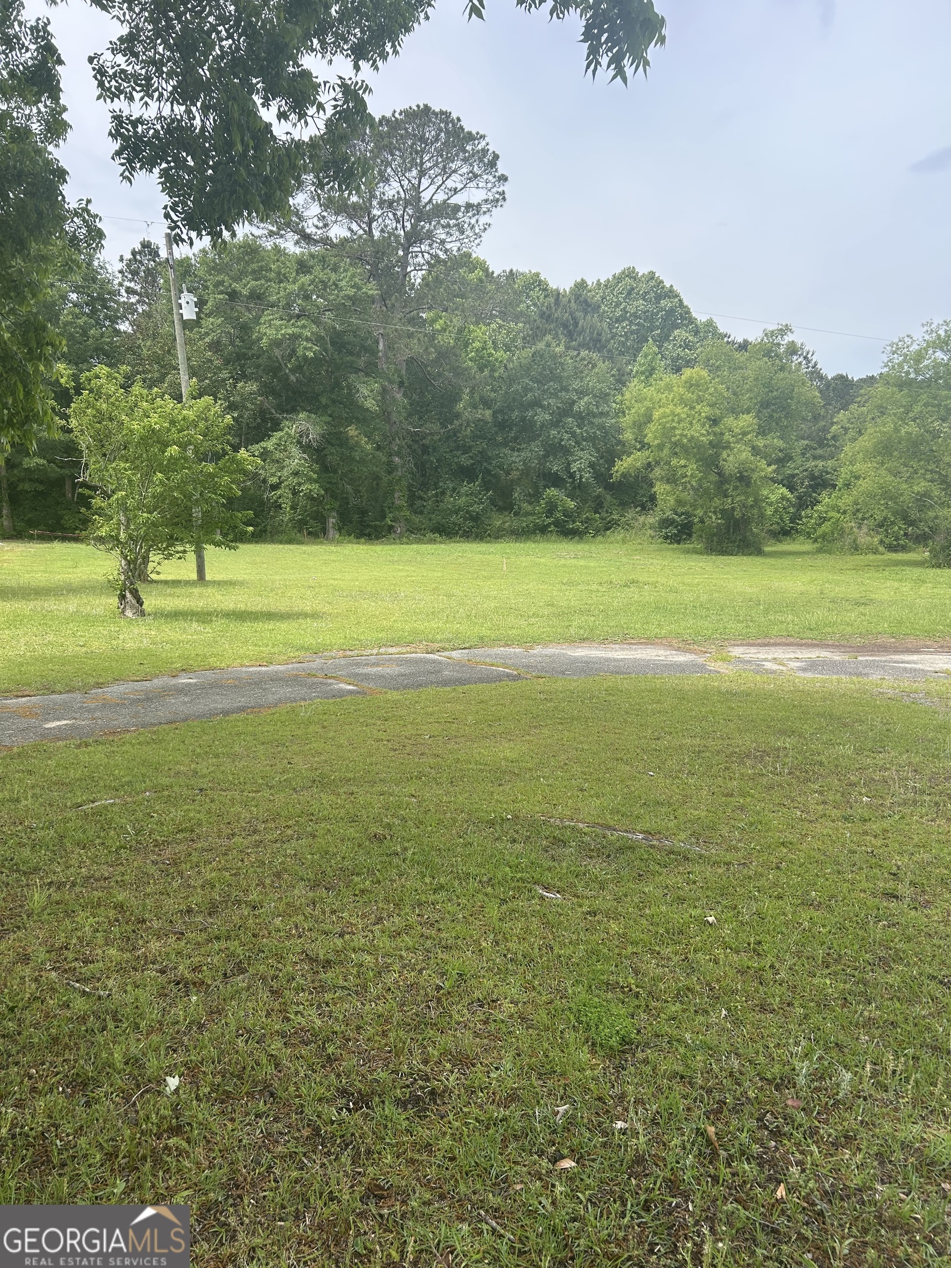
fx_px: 952
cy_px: 634
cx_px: 476
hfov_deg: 53.1
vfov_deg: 67.3
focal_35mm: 26
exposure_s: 1/1934
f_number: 1.5
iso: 50
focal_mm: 5.7
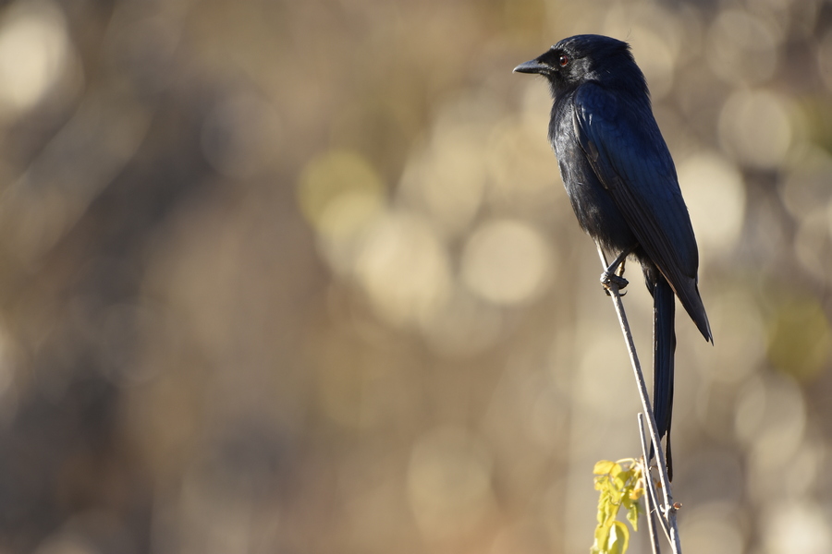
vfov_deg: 1.8
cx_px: 416
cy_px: 277
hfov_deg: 2.7
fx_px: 17332
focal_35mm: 750
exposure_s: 1/125
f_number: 5.6
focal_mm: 500
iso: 200
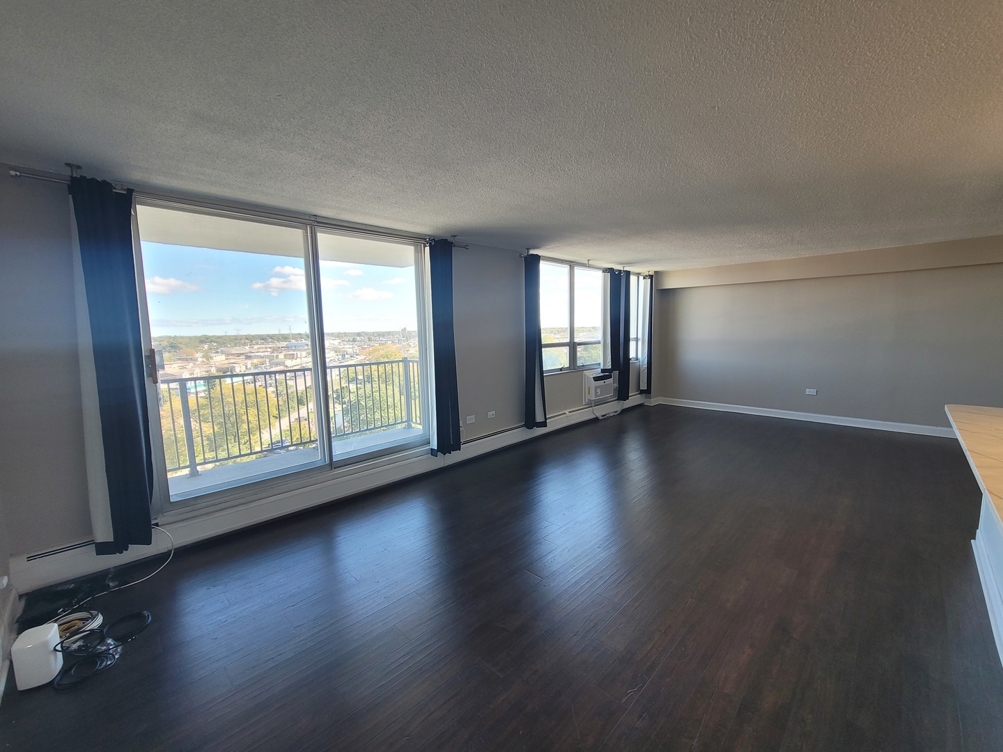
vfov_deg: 89.9
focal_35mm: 13
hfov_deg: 106.2
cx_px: 502
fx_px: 377
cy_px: 376
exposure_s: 1/120
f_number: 2.2
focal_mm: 2.2
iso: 80
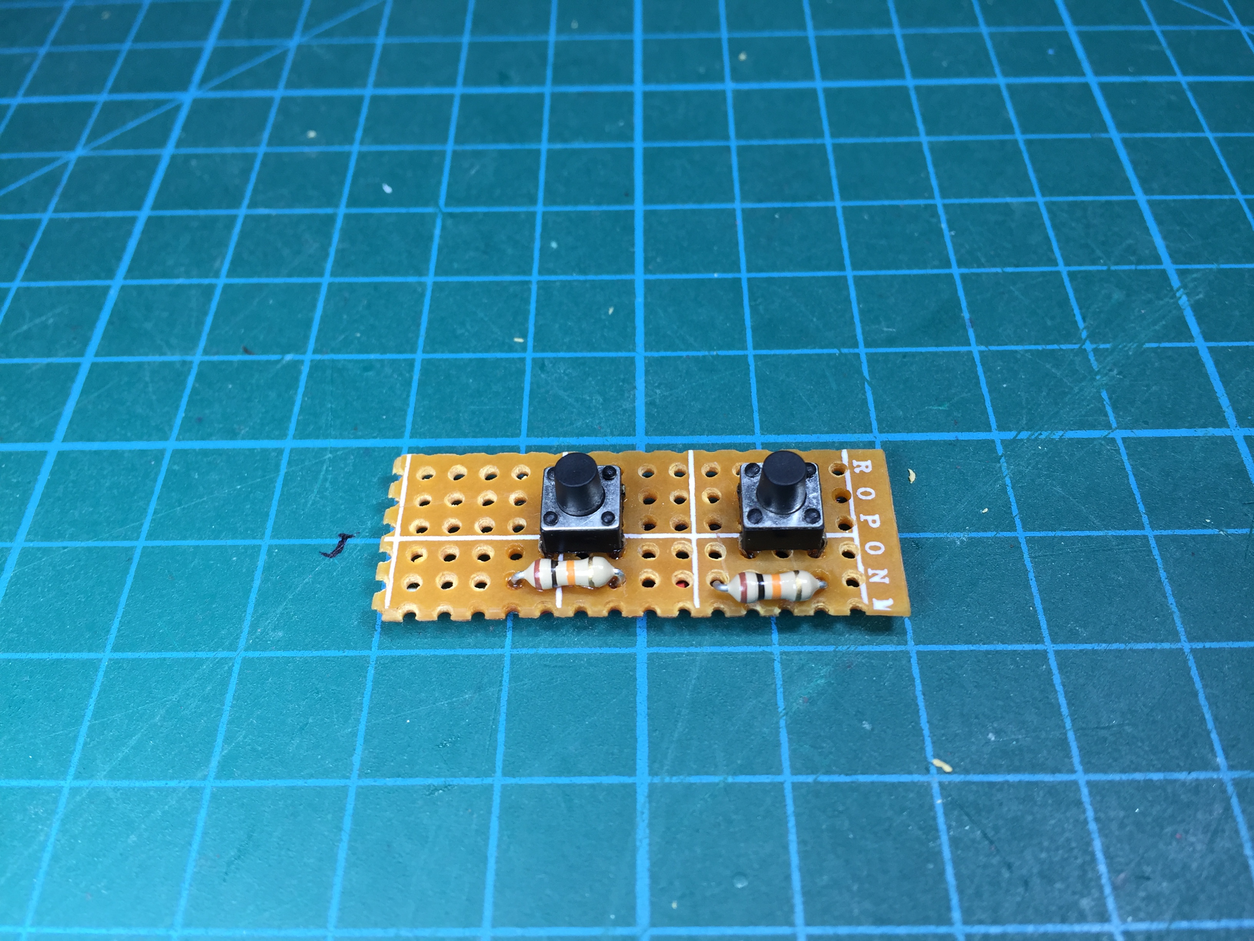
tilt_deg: -53.4
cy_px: 470
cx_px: 627
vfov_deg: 48.2
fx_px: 1051
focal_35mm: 29
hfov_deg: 61.7
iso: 32
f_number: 2.2
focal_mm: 4.15
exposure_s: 1/60
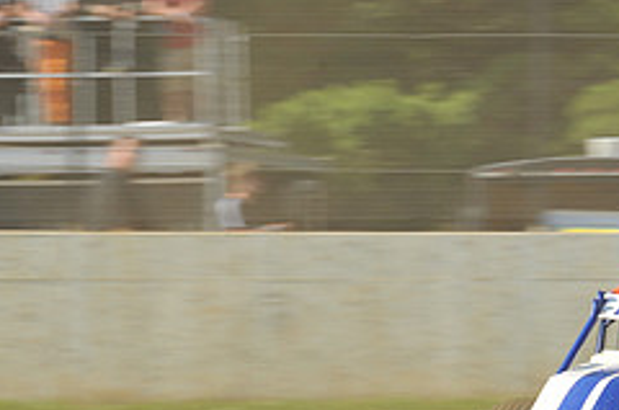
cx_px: 560
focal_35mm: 460
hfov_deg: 4.5
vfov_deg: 3.0
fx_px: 7894
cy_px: 449
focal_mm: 190
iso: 320
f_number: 10
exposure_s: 1/320
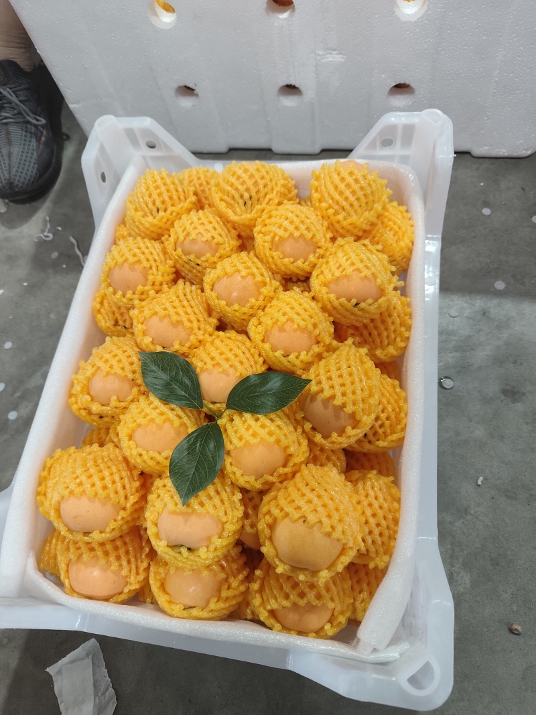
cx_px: 268
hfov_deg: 56.8
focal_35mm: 24
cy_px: 358
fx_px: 496
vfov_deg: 71.6
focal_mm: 5.84
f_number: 1.6
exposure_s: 1/50
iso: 400
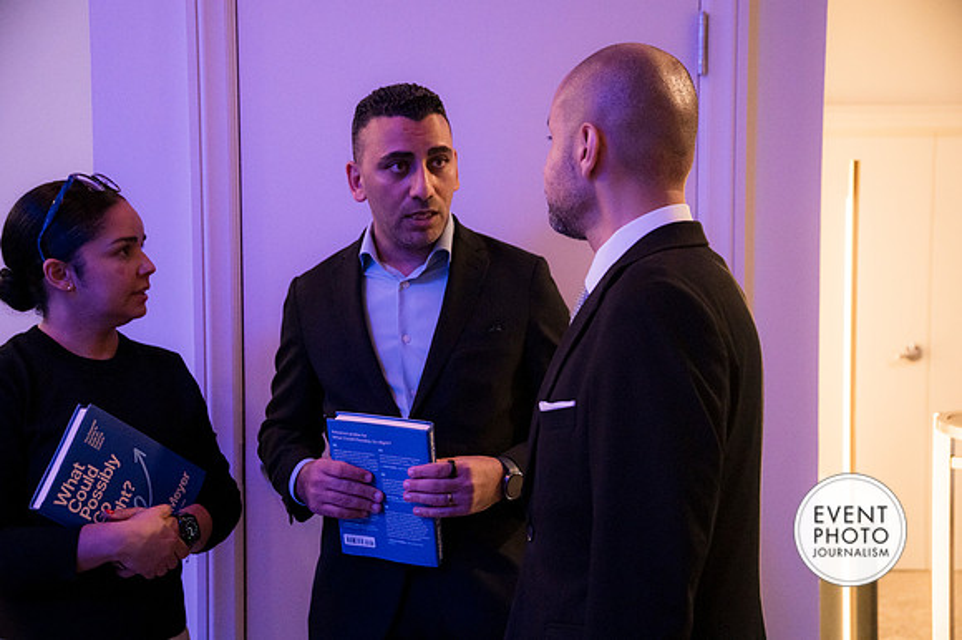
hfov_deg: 41.1
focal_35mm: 48
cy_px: 320
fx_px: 1282
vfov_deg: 28.0
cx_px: 481
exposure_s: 1/200
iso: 4000
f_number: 4
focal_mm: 48
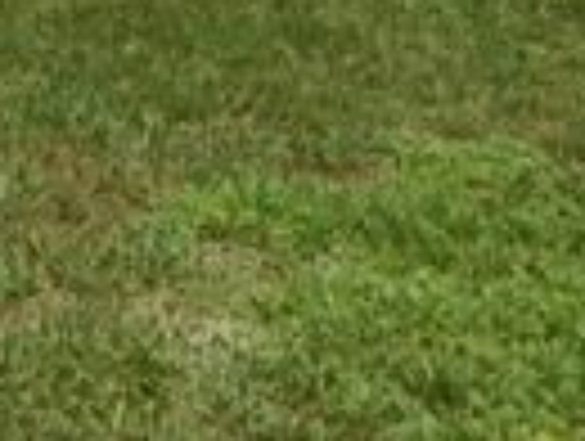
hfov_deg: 12.3
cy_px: -598
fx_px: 2658
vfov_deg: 8.7
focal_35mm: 157
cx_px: -104
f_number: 5.6
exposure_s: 1/400
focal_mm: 5.7
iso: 64
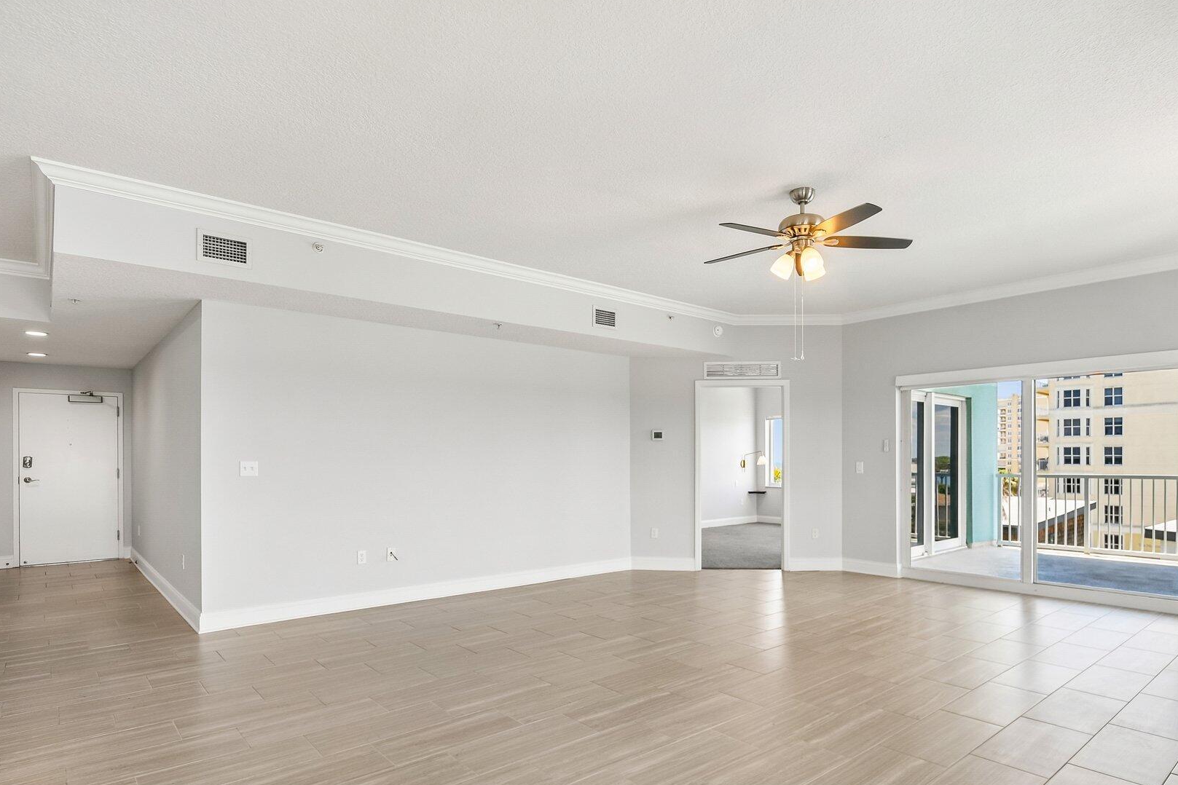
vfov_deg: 64.5
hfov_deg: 86.9
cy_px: 418
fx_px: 622
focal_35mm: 19
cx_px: 614
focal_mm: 10
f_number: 8
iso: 100
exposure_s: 1/25
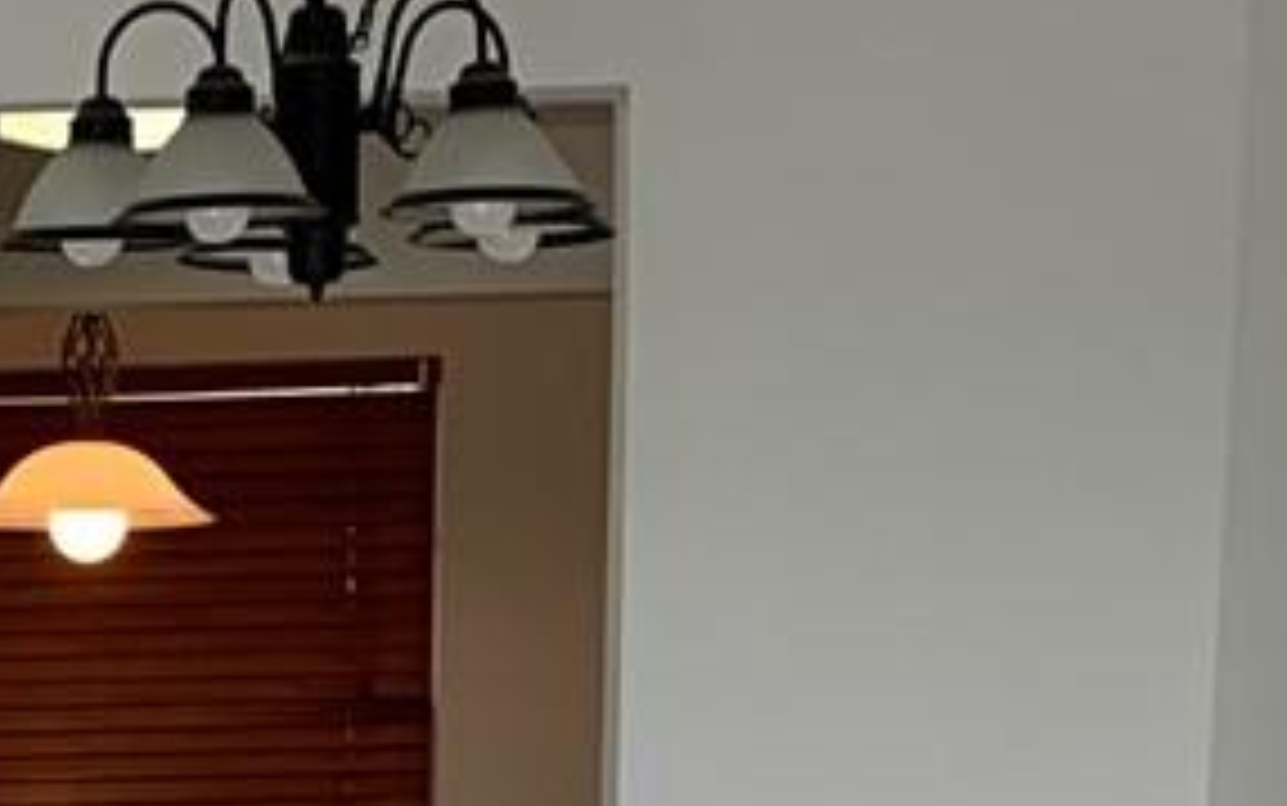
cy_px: 2364
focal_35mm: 154
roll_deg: +1.4
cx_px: -256
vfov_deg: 7.5
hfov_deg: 13.2
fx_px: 5404
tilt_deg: -15.4
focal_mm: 4.25
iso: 50
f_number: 1.8
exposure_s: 1/121
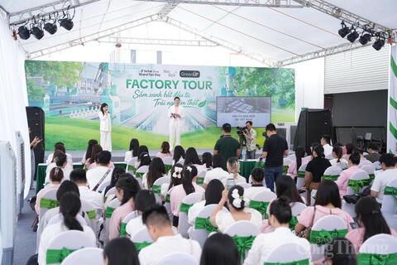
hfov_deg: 41.1
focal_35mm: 48
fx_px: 529
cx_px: 198
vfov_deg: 28.1
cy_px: 132
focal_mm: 48
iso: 100
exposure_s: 1/125
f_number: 3.2
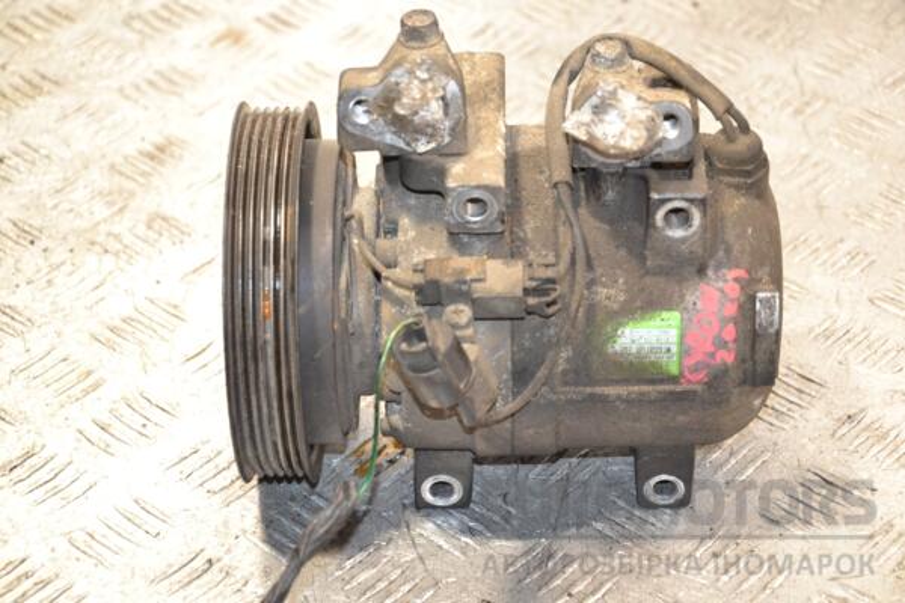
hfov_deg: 19.5
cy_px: 302
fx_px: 2639
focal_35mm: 105
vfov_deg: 13.0
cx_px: 452
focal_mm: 70
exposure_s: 1/60
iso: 800
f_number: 5.3
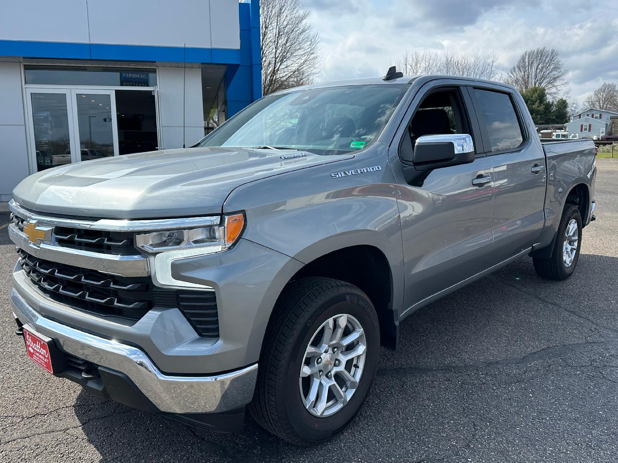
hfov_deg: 63.4
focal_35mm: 28
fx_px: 500
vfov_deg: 49.7
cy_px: 228
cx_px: 318
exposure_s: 1/2882
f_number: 1.78
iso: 80
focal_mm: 6.86
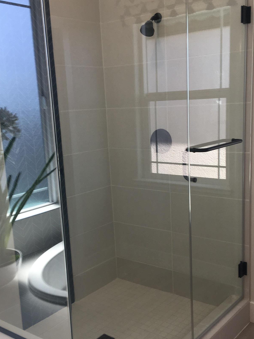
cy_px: 193
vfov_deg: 44.7
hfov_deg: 34.3
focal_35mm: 42
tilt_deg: -11.4
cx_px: 131
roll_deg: +3.3
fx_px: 411
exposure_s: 1/120
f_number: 2.2
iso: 32
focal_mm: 4.15
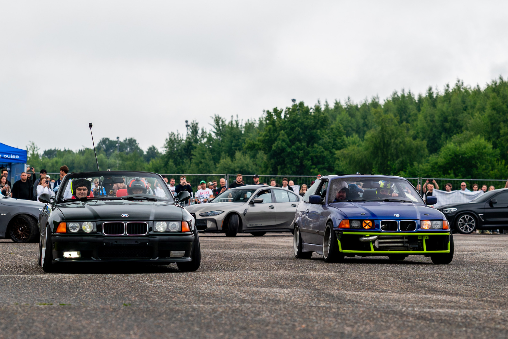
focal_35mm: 134
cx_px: 249
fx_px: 1892
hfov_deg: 15.3
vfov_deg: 10.2
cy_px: 195
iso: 640
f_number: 3.5
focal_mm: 85
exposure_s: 1/250
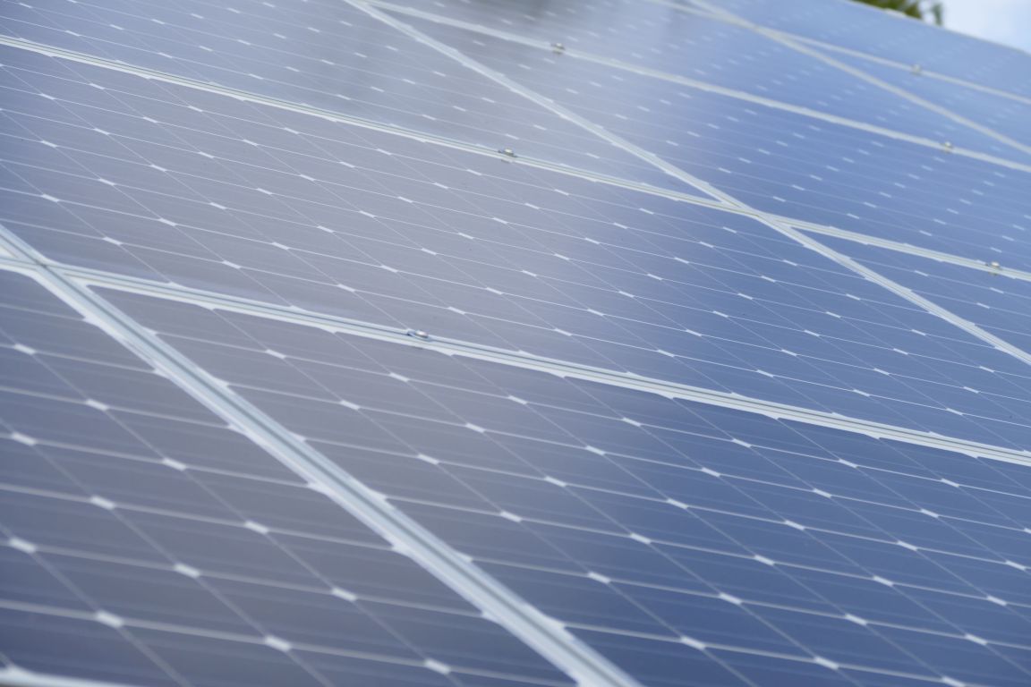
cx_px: 516
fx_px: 4582
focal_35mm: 160
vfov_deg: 8.6
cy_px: 344
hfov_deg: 12.8
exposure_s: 1/400
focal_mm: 58.01
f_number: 3.9
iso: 125
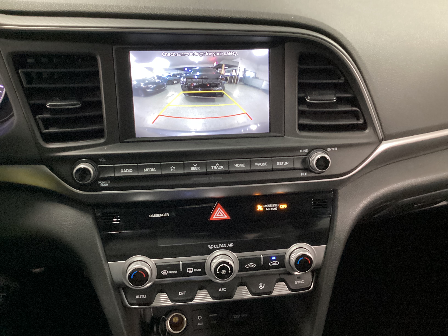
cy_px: 168
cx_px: 224
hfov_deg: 58.4
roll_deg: -2.9
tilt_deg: -33.0
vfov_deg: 45.4
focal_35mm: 31
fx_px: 401
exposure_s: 1/20
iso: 640
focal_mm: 3.3
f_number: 2.4
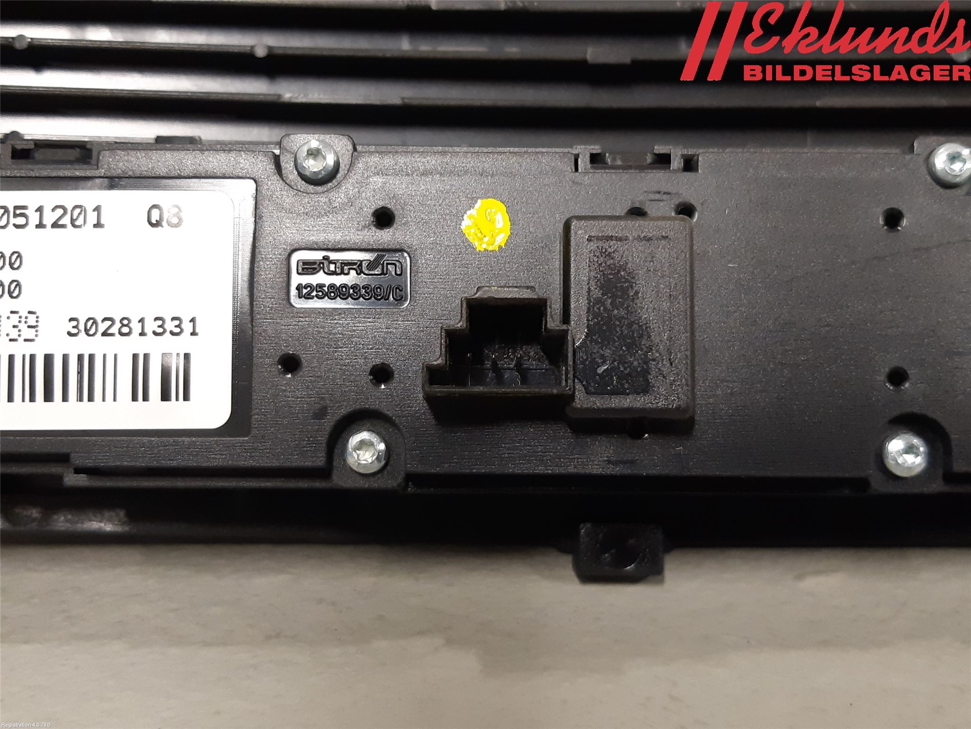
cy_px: 364
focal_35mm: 26
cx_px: 486
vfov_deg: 53.1
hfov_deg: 67.3
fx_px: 729
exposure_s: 1/50
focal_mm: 3.93
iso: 200
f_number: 1.7
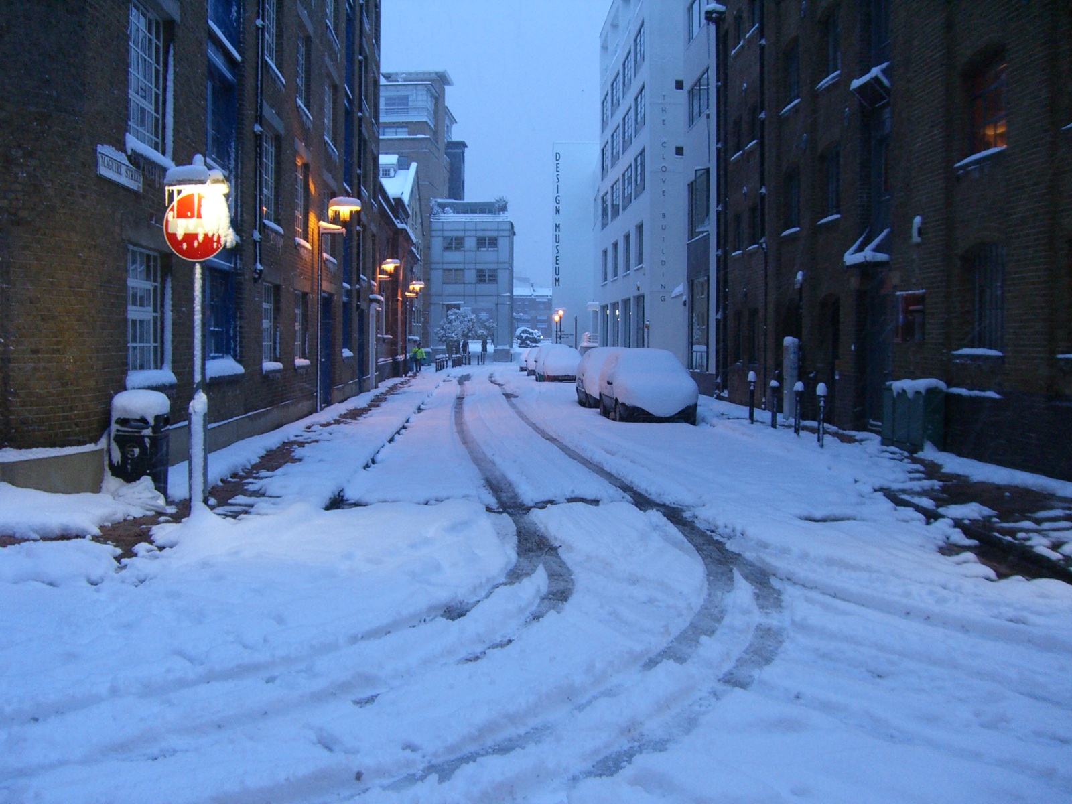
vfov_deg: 37.7
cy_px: 402
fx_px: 1177
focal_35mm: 38
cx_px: 536
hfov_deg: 49.0
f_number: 2.7
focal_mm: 6.2
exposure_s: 1/10
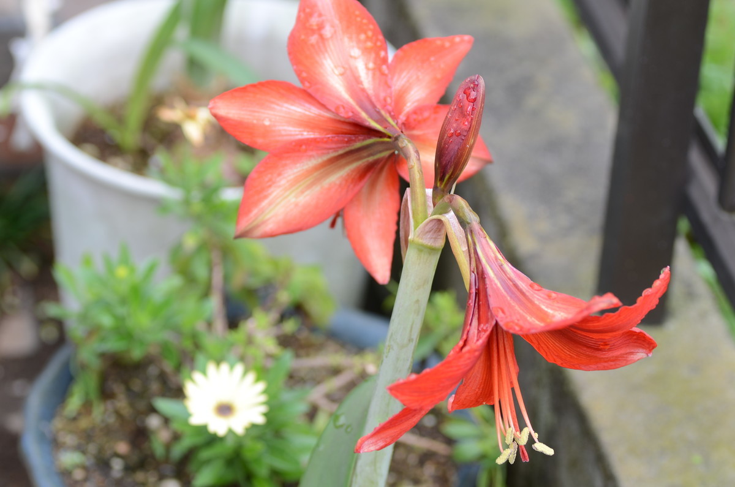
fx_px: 2751
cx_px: 368
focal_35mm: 135
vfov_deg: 10.1
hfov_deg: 15.2
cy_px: 244
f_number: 5.6
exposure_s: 1/200
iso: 160
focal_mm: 90
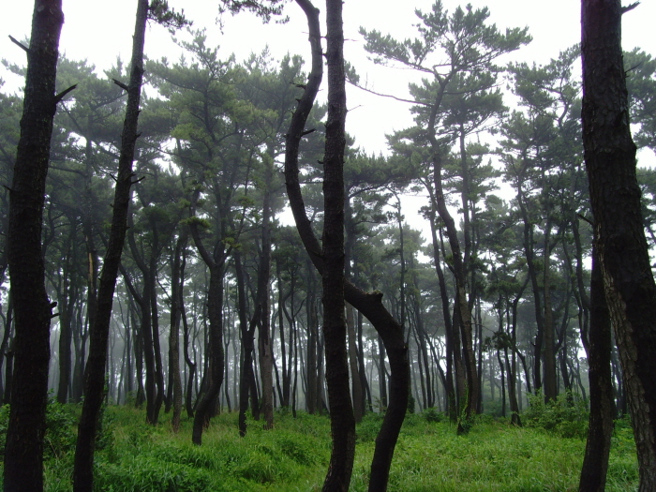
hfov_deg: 47.9
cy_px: 246
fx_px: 739
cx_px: 328
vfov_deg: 36.8
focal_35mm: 39
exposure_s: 1/250
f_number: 3.5
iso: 80
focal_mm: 6.6
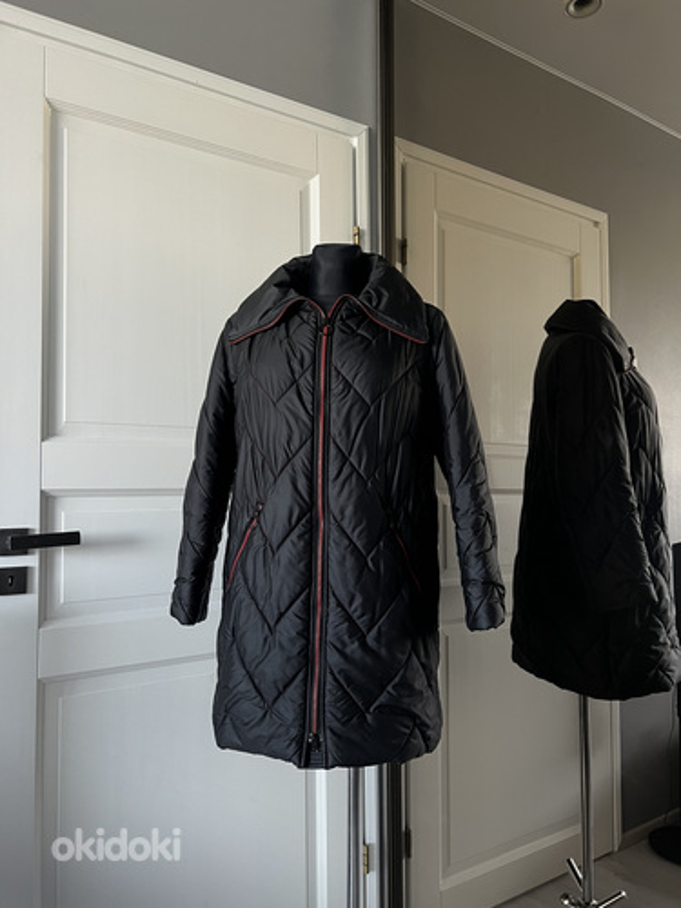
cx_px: 340
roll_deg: +0.8
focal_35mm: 26
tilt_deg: +3.9
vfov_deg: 67.3
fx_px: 682
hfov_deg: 53.1
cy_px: 454
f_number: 1.5
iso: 320
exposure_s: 1/60
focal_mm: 5.7
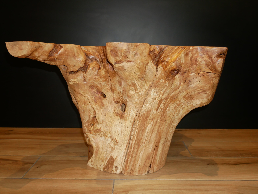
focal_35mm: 32
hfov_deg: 56.8
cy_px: 97
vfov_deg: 44.2
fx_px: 239
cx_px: 129
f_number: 4
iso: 800
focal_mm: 16
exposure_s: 1/60
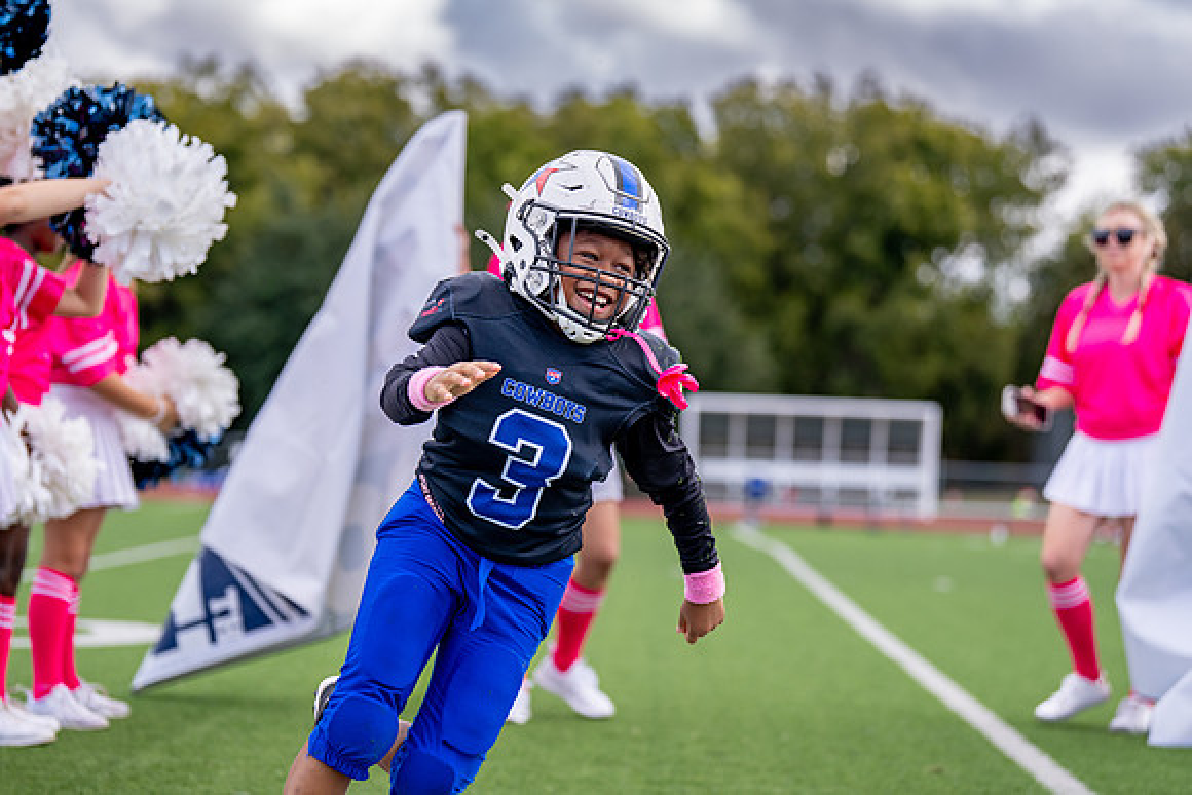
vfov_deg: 12.9
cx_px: 567
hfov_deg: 19.2
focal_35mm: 106
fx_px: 3516
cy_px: 377
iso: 250
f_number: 2.8
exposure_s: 1/2000
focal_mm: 100
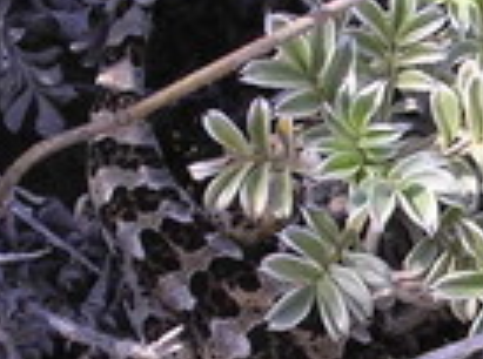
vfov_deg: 7.6
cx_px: 564
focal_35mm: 194
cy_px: 329
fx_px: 2700
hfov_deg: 10.1
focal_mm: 8
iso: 100
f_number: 3.2
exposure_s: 1/105
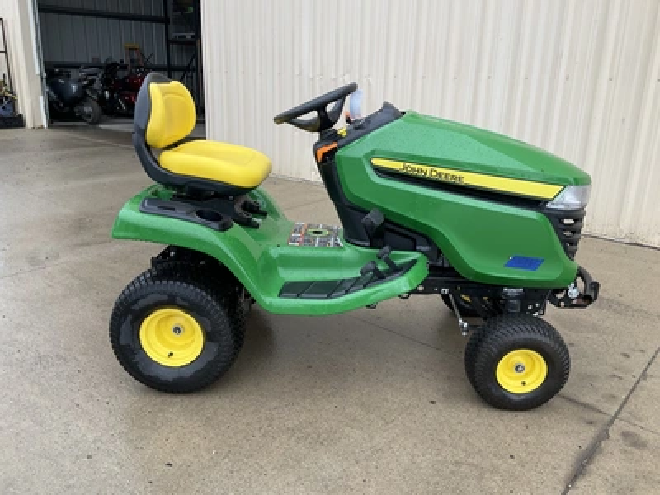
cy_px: 248
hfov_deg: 61.7
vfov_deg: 48.2
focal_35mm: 29
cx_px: 330
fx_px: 553
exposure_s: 1/205
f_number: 1.8
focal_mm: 3
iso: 20
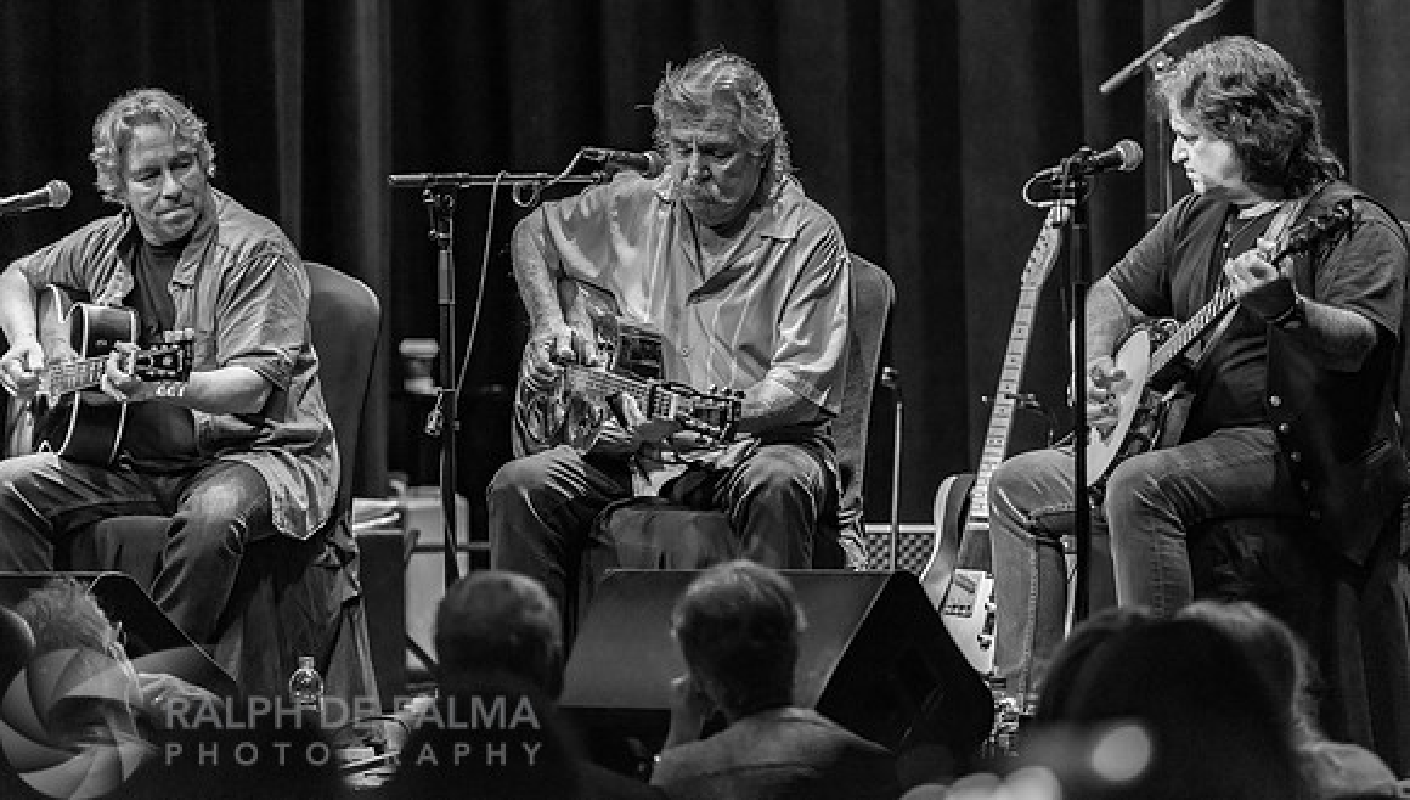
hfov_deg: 12.0
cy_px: 297
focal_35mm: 179
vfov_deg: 6.8
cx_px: 756
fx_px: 6714
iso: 1600
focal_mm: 160
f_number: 3.2
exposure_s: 1/160
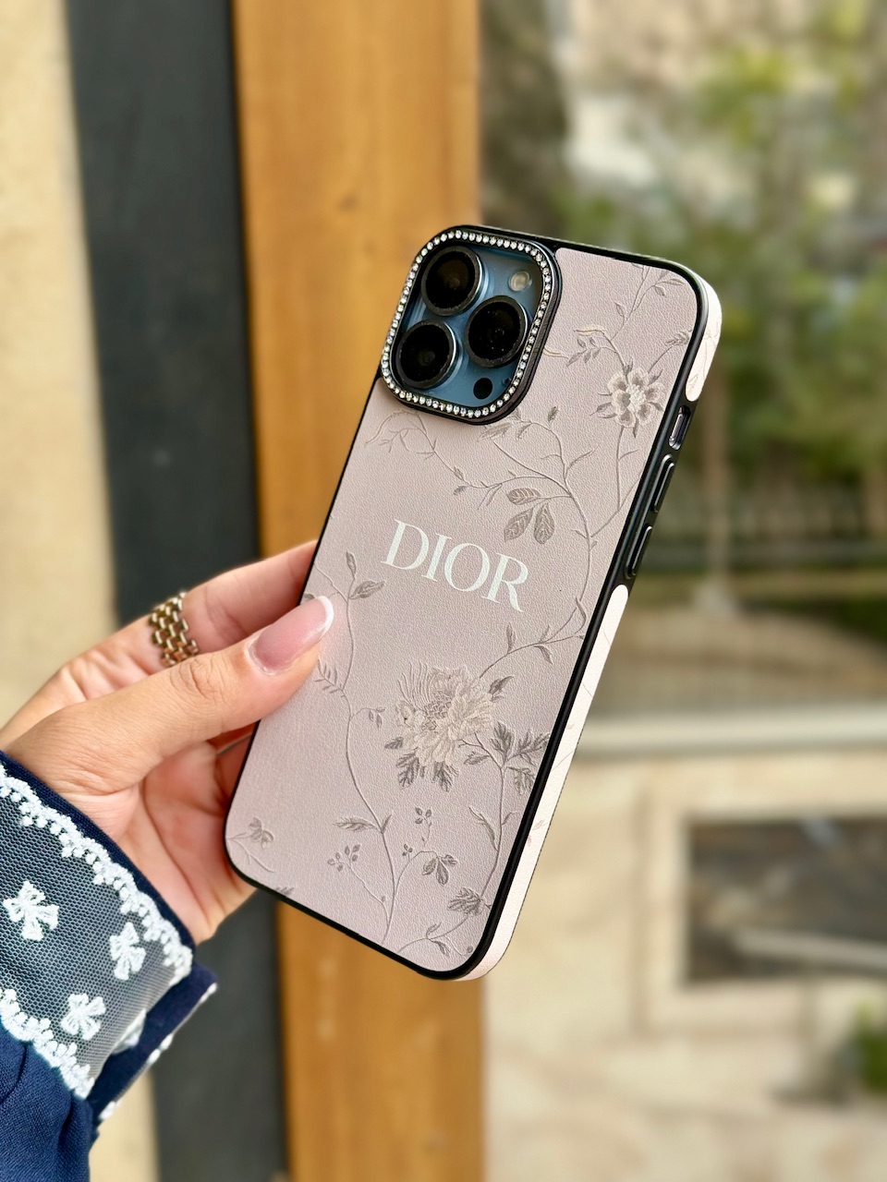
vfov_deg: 39.7
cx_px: 444
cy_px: 591
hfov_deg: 30.3
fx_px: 1640
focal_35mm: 48
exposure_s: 1/1013
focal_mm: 6.76
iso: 100
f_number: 1.78
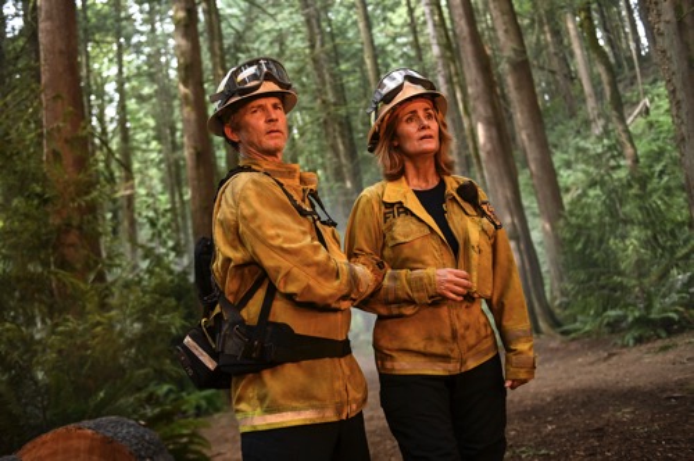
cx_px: 347
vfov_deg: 38.8
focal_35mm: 34
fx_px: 655
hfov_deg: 55.9
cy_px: 230
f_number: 2.8
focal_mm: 34
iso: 800
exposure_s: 1/250
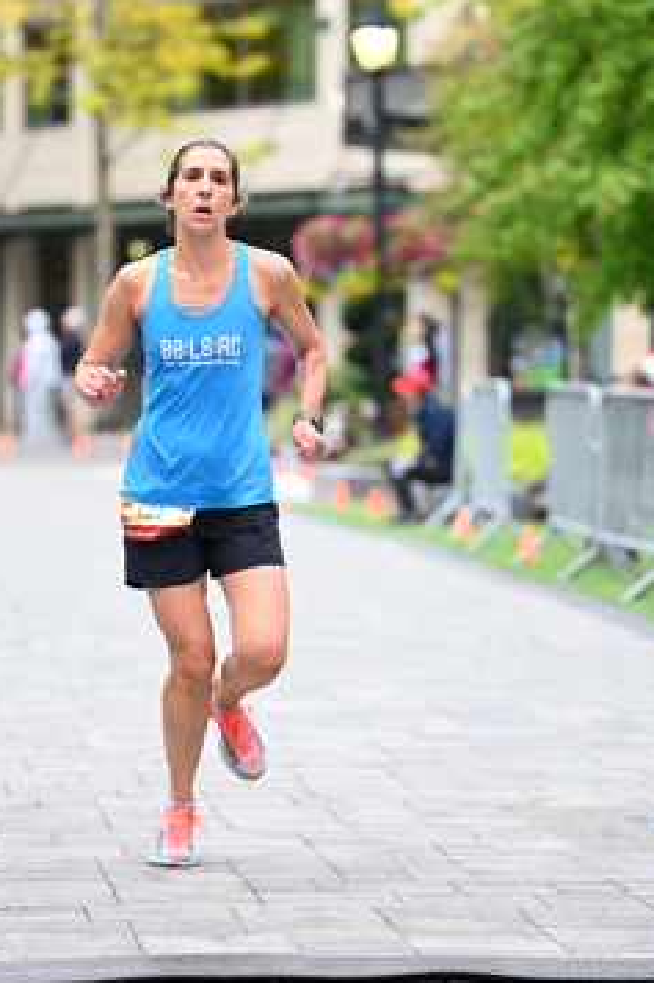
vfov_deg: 10.2
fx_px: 5482
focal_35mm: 201
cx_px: 269
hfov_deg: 6.8
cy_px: 489
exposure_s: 1/1600
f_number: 2.8
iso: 1250
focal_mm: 130
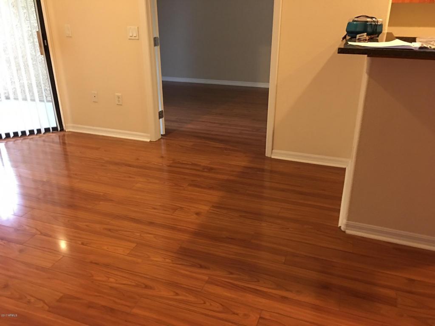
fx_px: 364
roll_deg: +0.0
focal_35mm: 29
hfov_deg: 61.7
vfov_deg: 48.2
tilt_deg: -21.7
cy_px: 163
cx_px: 218
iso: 50
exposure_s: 1/4
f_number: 2.2
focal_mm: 4.15
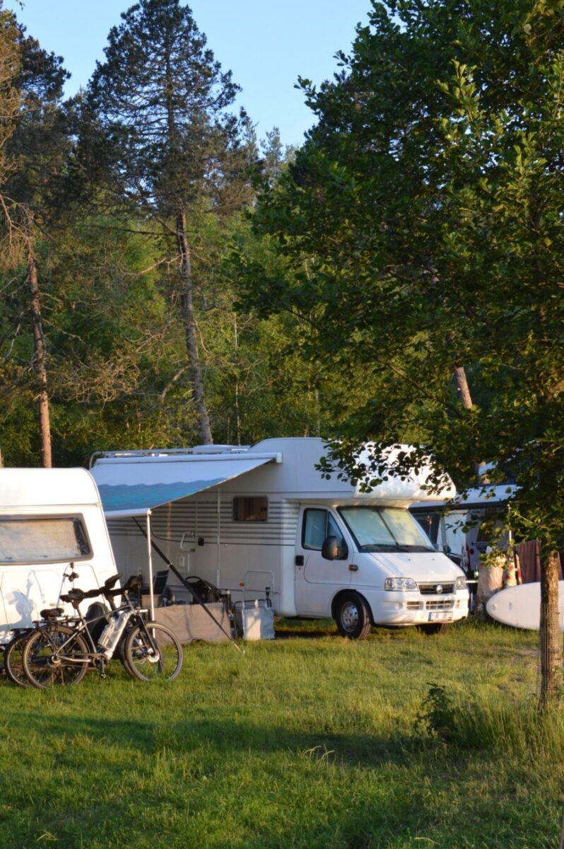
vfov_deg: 37.9
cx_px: 282
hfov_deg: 25.7
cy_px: 424
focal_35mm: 52
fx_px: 1236
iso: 800
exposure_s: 1/125
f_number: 11
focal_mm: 35
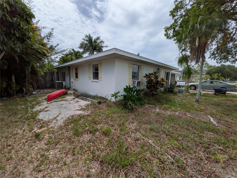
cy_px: 89
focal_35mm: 14
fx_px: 96
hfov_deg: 102.1
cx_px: 118
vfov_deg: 85.7
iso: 51
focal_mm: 1.85
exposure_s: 1/3846
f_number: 2.2
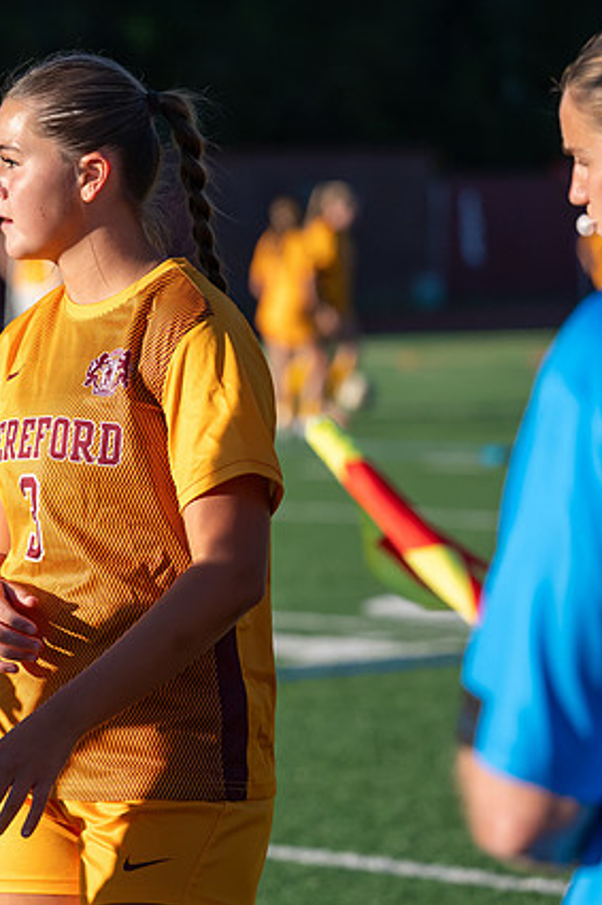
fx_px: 5322
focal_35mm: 212
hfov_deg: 6.5
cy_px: 343
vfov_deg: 9.7
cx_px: 22
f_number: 2.8
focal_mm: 92
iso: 360
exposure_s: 1/4000
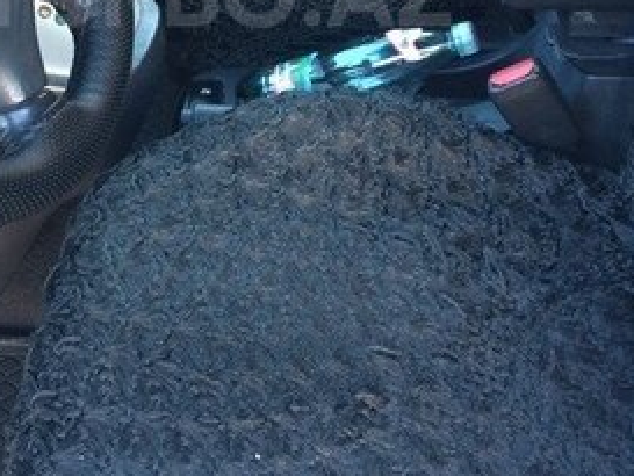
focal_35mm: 70
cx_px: 214
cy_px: -8
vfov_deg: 20.3
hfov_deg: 27.6
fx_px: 1283
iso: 100
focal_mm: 4.15
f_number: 2.2
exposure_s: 1/33
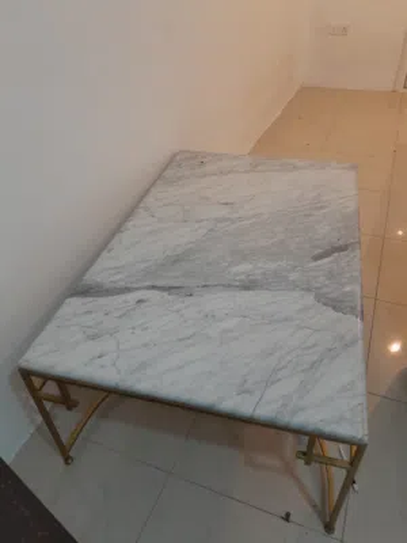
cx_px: 204
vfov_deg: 67.3
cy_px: 272
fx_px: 408
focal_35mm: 26
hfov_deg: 53.1
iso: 250
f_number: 1.8
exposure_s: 1/50
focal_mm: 3.98
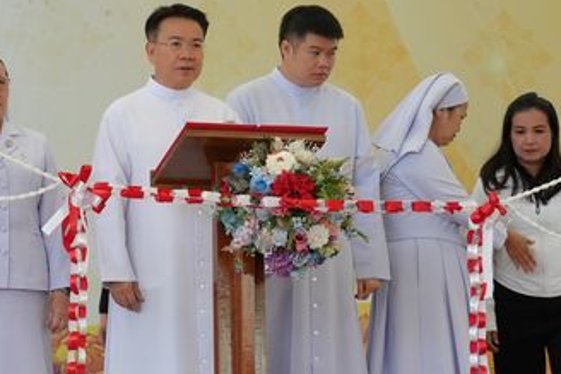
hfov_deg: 11.5
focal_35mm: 179
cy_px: 25
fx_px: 2783
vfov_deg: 7.7
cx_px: 77
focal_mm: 39
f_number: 4.5
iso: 400
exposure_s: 1/160
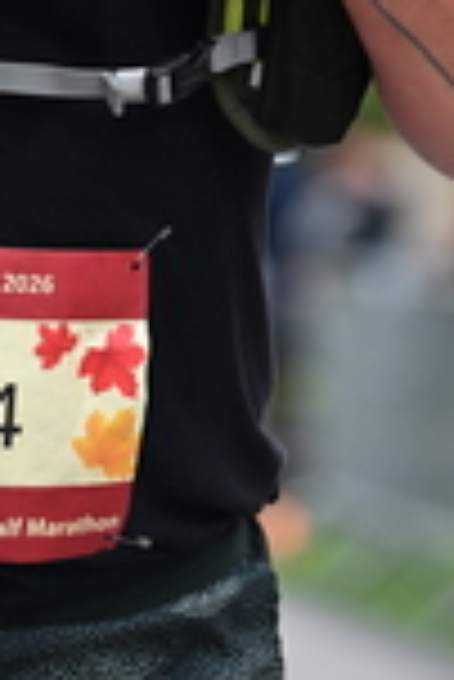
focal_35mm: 455
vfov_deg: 4.5
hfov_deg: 3.0
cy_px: -491
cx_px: 97
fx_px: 8587
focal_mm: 125
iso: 640
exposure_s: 1/2000
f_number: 2.8
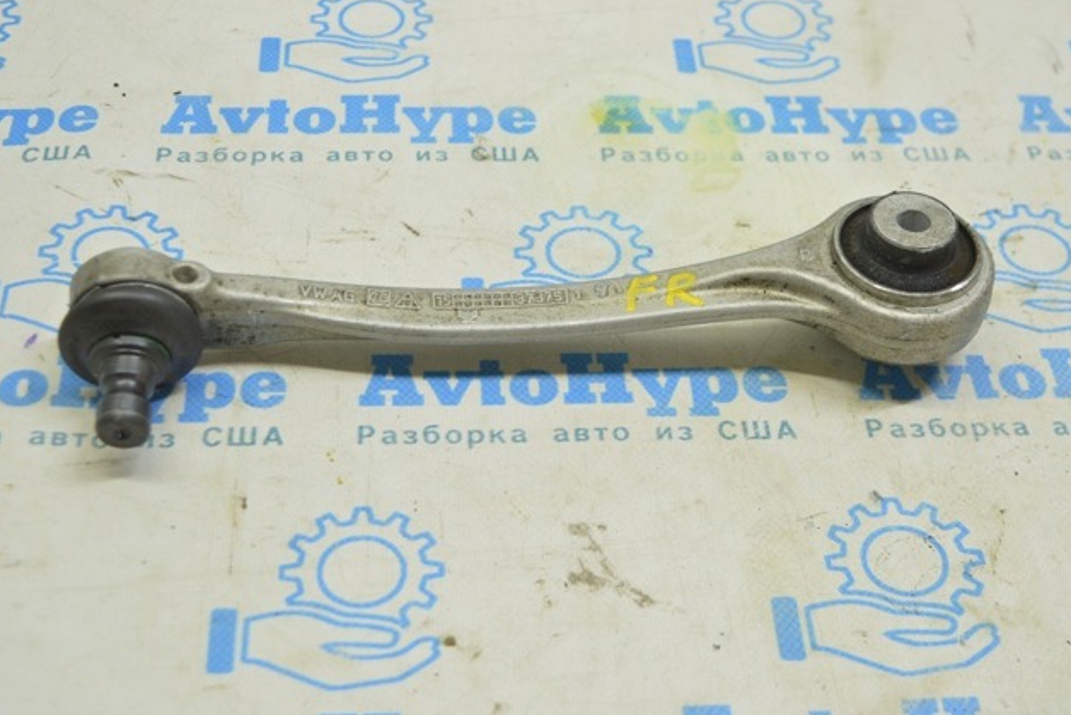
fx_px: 1726
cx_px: 534
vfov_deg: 23.4
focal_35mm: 58
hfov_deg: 34.5
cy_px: 354
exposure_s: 1/20
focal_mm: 38
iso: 400
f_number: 5.6
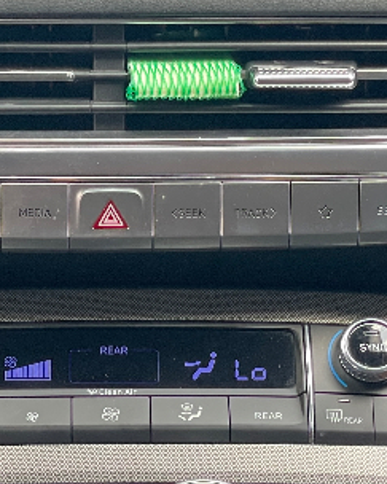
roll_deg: +0.5
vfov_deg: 11.3
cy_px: 132
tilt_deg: -28.6
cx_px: 72
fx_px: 2449
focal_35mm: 171
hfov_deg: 9.0
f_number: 2
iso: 125
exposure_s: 1/122
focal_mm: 6
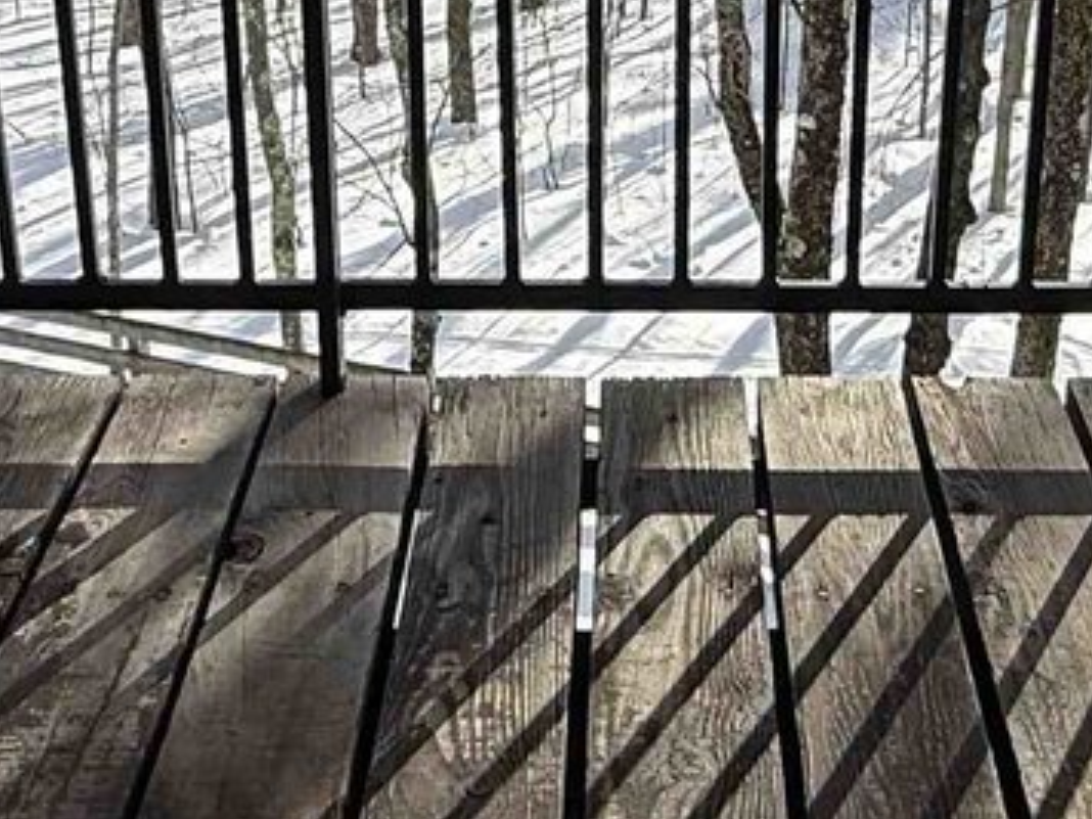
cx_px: 663
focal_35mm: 63
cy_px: 95
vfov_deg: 22.8
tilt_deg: -21.0
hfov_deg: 30.6
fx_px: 1987
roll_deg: -0.6
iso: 50
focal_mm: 2.22
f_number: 2.2
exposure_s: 1/1068
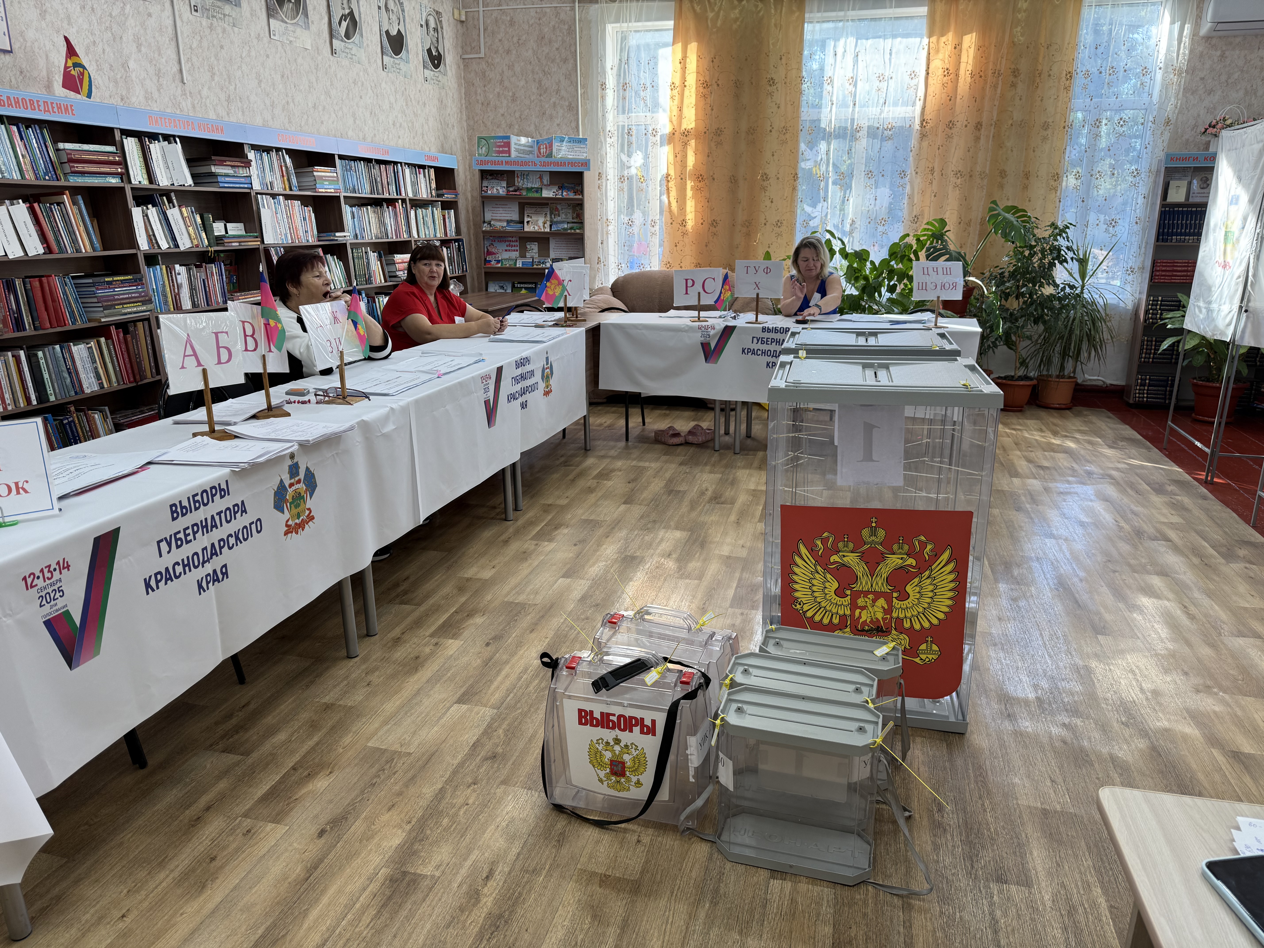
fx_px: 876
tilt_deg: -15.9
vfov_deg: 56.8
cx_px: 632
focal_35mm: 24
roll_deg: -0.1
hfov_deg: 71.6
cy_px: 474
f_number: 1.78
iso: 50
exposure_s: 1/100
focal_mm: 6.76
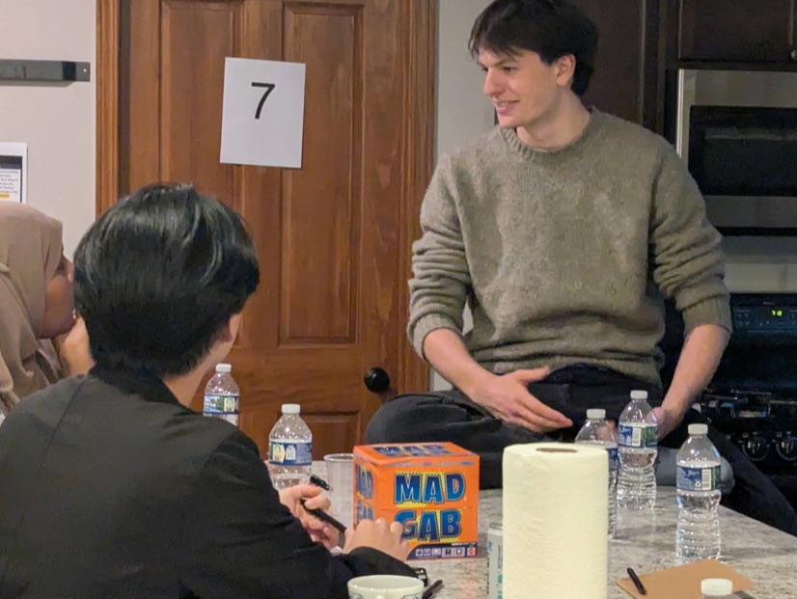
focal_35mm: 93
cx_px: 463
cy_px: 317
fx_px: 2143
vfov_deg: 15.9
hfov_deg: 21.0
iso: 1192
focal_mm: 6.81
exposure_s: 1/120
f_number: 1.85
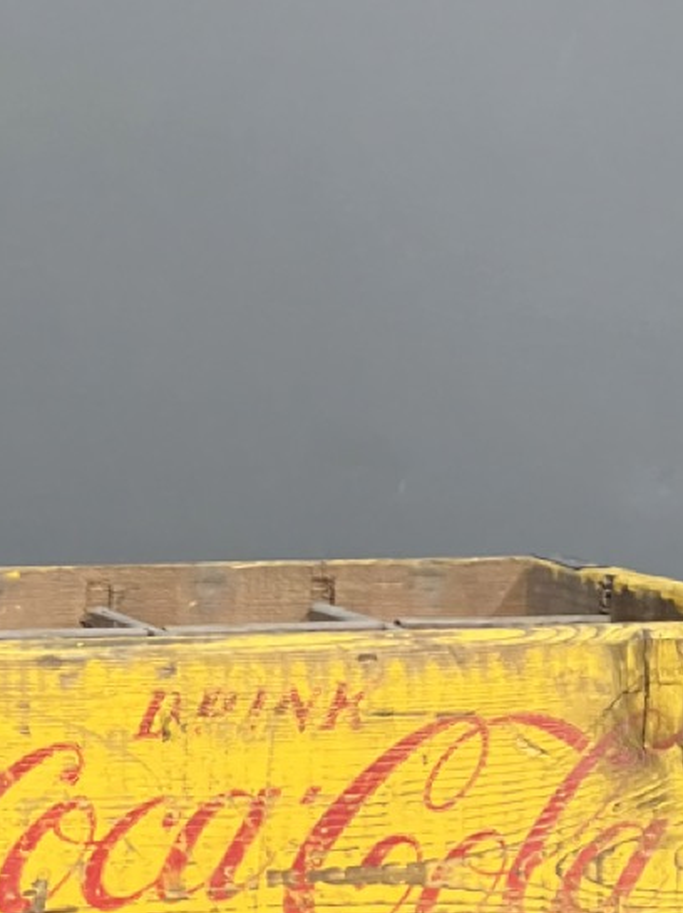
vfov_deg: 10.9
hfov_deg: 8.2
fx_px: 4767
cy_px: 519
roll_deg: +0.6
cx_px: 234
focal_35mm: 181
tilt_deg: -4.2
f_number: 2.8
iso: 800
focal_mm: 9
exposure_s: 1/25
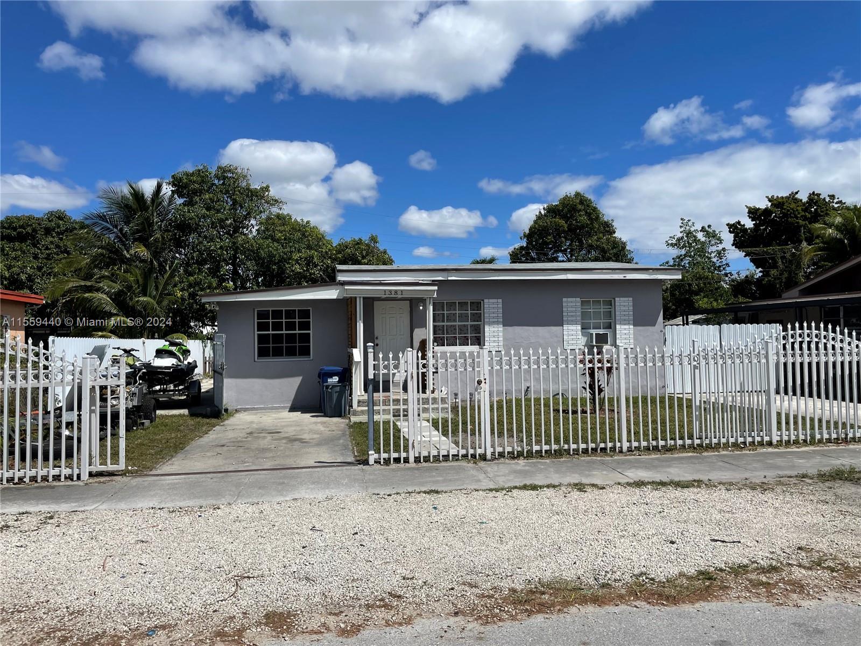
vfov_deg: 53.1
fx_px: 647
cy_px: 323
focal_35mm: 26
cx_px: 430
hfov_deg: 67.3
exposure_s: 1/6494
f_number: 1.6
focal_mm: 4.2
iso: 32
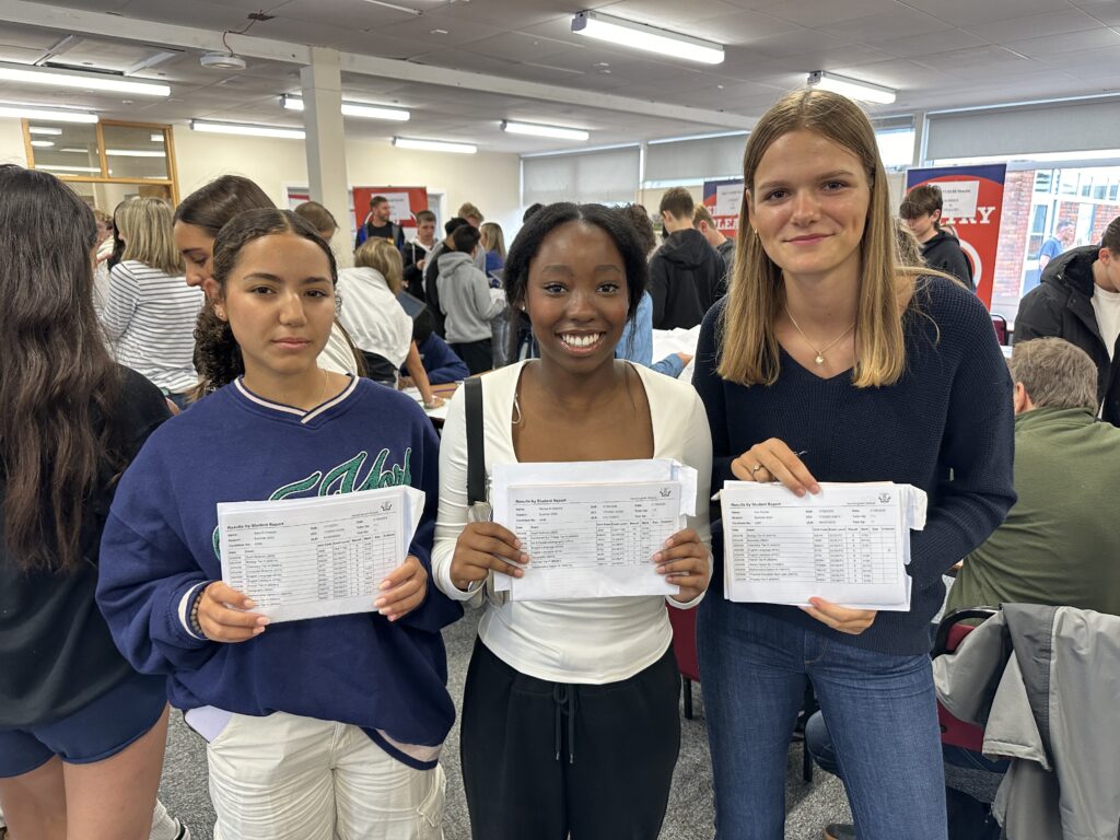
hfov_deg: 71.6
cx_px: 560
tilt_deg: -12.6
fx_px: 777
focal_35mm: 24
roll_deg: +0.2
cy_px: 420
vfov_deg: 56.8
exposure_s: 1/100
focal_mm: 6.86
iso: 200
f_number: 1.78
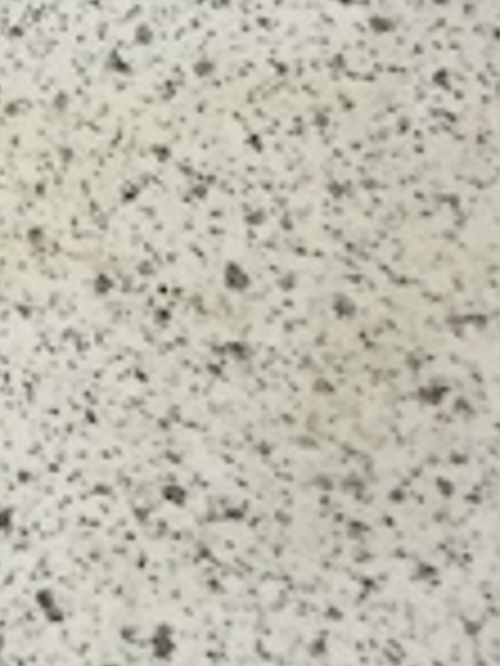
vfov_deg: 9.4
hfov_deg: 6.7
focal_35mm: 200
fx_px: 3852
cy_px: -580
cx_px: -1005
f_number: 2.2
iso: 100
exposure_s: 1/33
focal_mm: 4.15
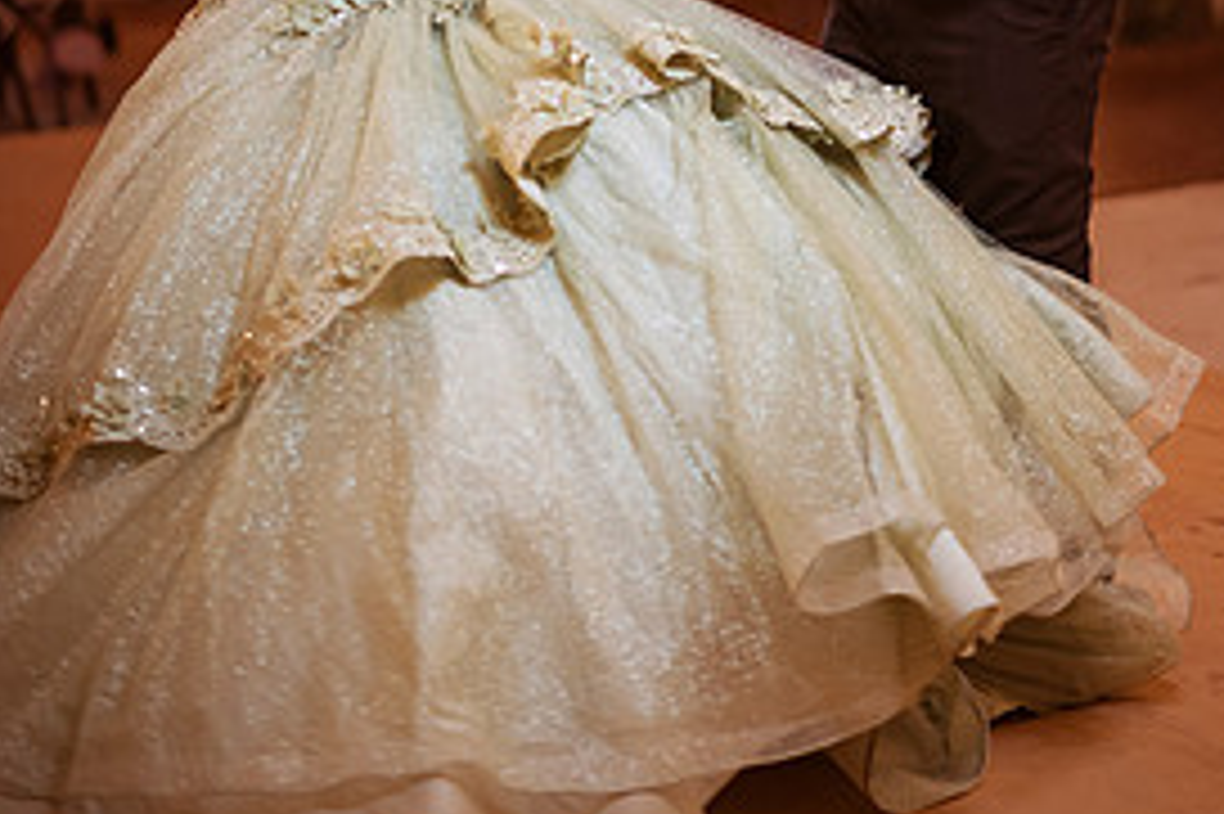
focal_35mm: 96
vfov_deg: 13.9
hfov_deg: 21.2
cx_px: 670
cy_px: -121
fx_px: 3262
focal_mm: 58
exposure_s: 1/250
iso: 2500
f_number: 1.4
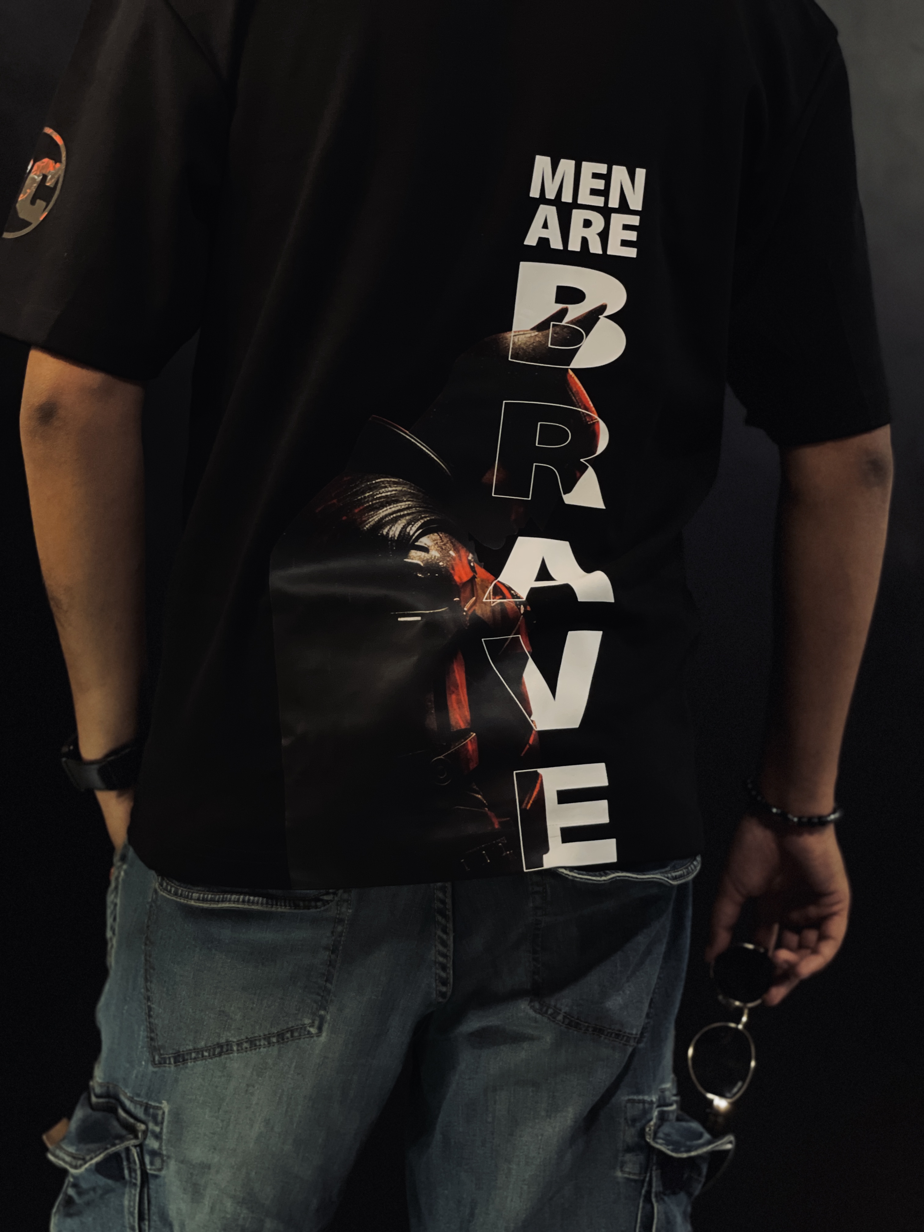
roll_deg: -0.3
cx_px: 462
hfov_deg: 28.0
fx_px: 1851
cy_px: 616
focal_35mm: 52
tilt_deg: -2.1
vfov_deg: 36.8
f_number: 2
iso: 320
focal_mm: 6
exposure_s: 1/25
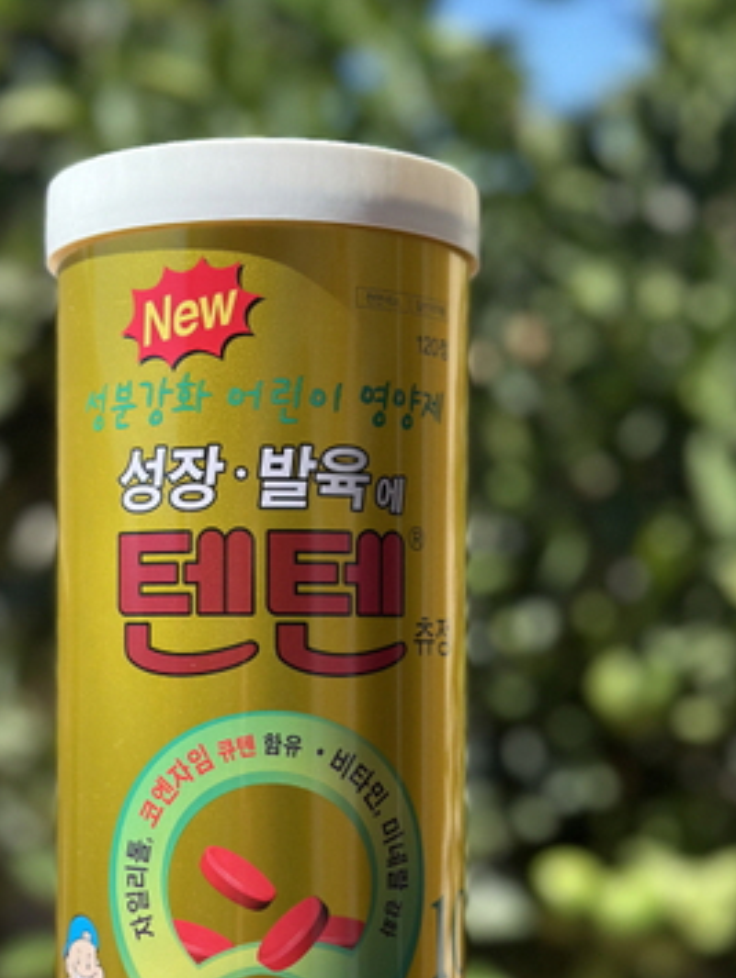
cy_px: 639
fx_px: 1783
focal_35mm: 63
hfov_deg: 23.3
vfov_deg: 30.5
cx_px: 278
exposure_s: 1/2809
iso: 80
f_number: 1.78
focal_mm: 6.86
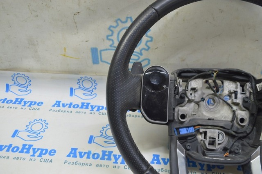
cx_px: 131
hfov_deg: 49.6
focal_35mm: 39
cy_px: 87
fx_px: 283
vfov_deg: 34.1
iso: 400
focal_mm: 26
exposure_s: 1/20
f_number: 5.6
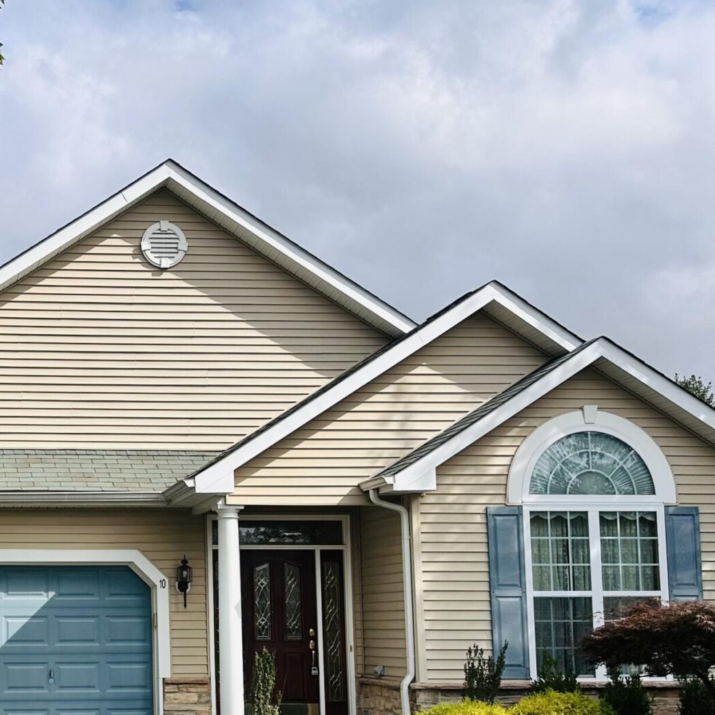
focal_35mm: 52
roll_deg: +0.5
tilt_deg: +4.5
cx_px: 15
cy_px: 545
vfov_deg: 32.1
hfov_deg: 30.7
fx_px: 1215
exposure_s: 1/5000
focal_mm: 6.86
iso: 80
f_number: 1.78
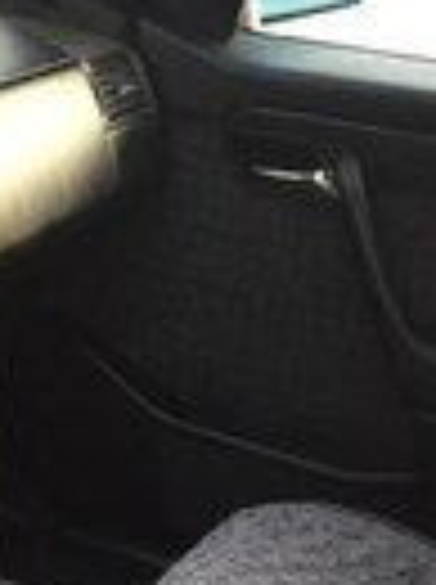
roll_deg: -1.3
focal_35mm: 111
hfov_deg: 12.7
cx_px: -189
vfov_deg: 16.3
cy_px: 860
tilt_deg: -33.6
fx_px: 1870
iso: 64
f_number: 2.2
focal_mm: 4.15
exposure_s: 1/33
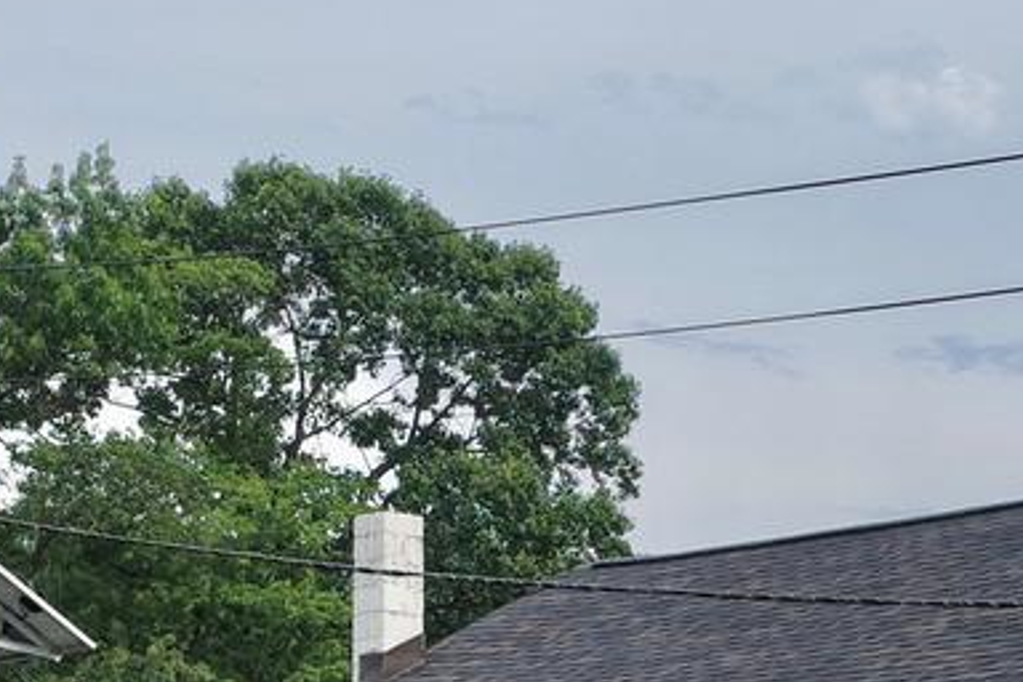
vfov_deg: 12.4
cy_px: 1031
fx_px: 2984
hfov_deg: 19.0
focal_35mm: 105
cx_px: 986
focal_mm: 14.45
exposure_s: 1/1250
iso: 250
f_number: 2.8
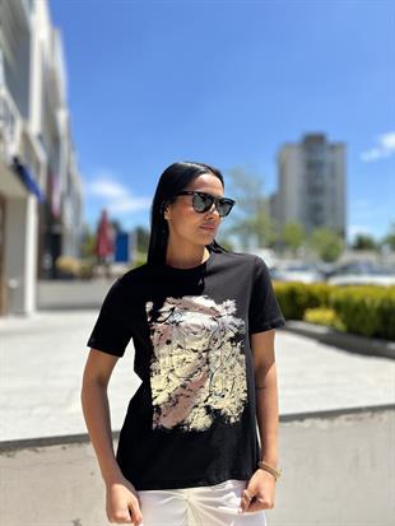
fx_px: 365
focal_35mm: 24
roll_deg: -0.4
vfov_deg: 71.6
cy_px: 263
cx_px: 198
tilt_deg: +2.5
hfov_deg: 56.8
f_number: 1.78
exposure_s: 1/3717
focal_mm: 6.86
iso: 80
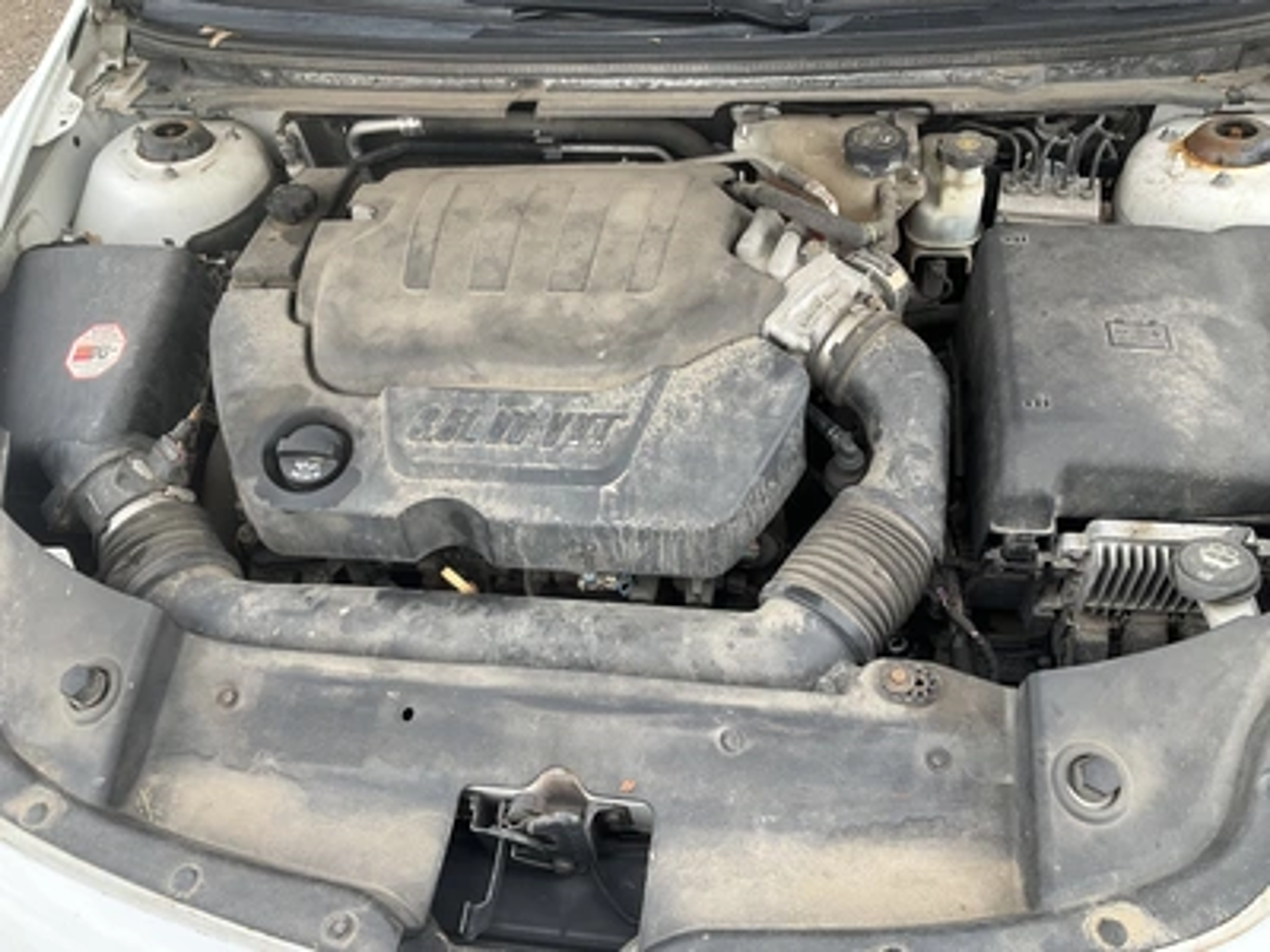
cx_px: 635
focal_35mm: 29
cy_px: 476
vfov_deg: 48.2
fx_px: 1064
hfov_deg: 61.7
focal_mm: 3
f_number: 1.8
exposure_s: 1/185
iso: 20
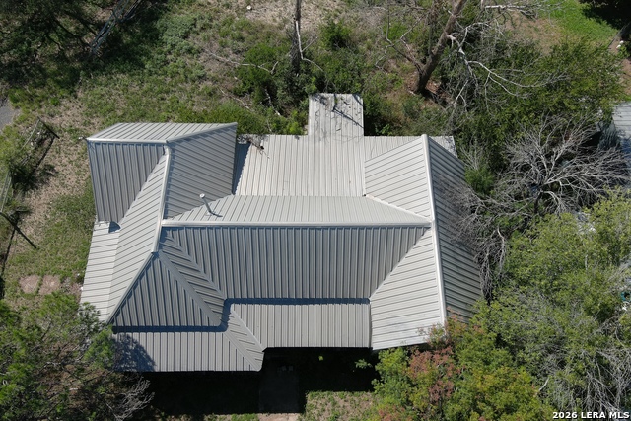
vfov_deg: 45.0
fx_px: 508
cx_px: 316
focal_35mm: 29
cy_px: 210
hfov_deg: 63.6
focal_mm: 10.57
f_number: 2.8
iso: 100
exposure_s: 1/1250
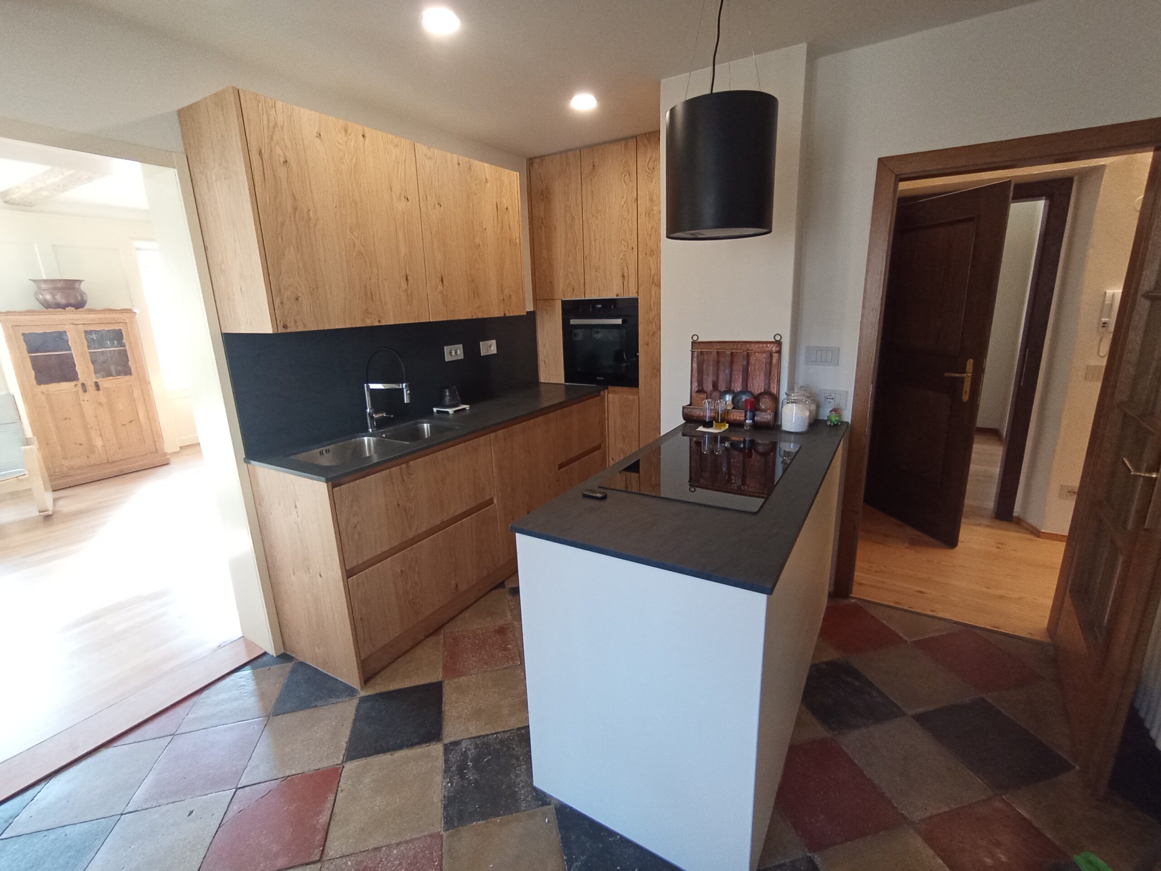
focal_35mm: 16
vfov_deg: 78.1
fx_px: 537
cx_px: 580
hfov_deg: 94.5
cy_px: 436
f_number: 2.2
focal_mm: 1.65
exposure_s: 1/50
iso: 212
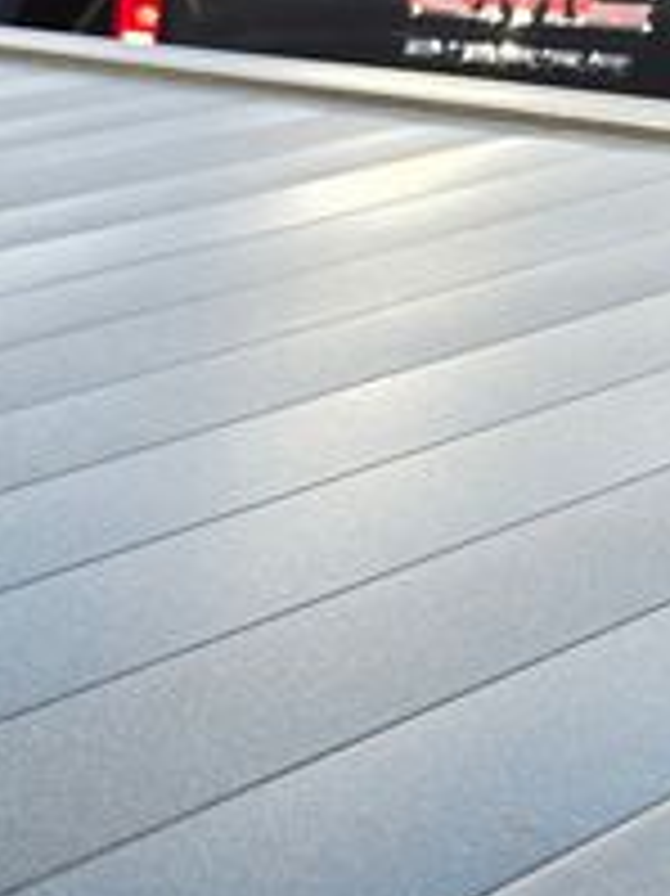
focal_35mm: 74
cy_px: 950
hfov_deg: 17.4
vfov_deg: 24.8
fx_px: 1912
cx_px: -400
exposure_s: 1/205
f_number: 1.8
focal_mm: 5.4
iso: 25
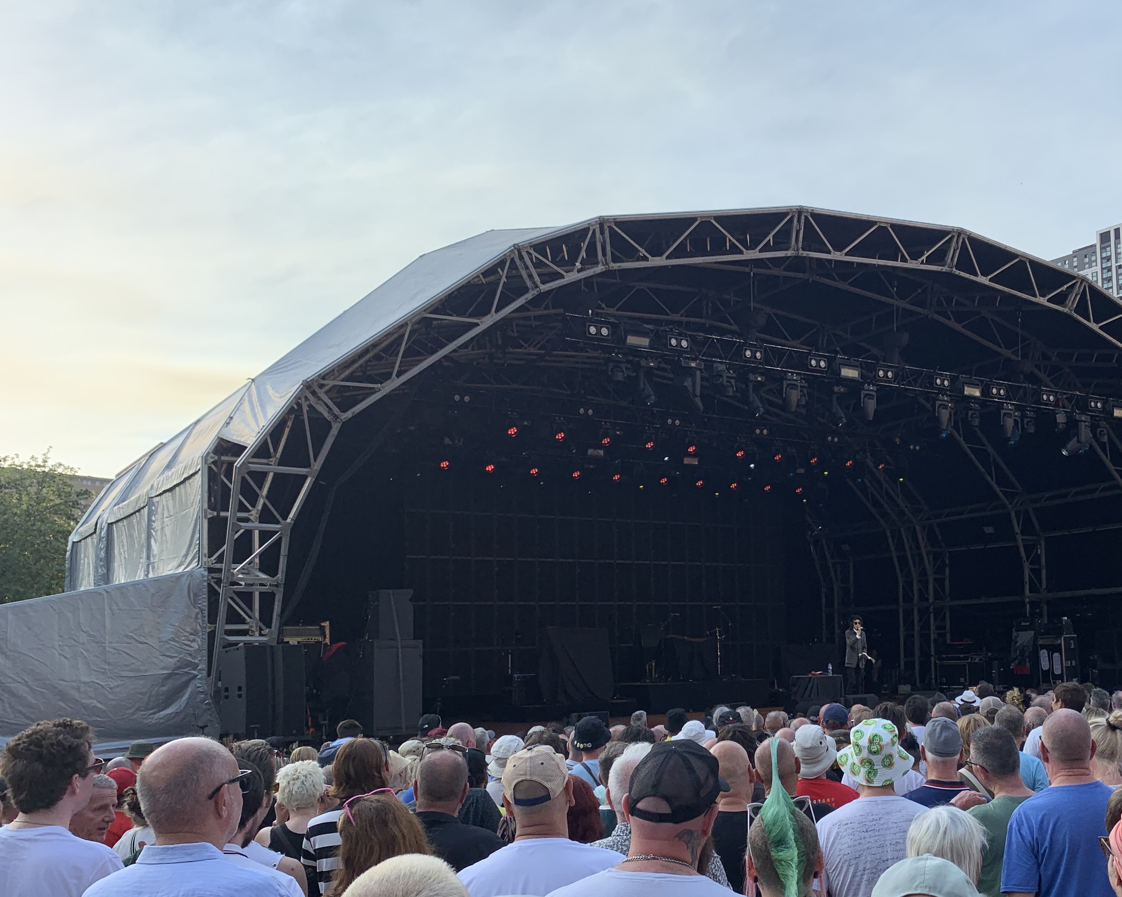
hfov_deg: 47.7
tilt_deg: +5.3
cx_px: 808
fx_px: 1228
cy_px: 564
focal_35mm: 37
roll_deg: +1.1
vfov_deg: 39.8
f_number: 1.8
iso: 25
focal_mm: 4.25
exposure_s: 1/1387
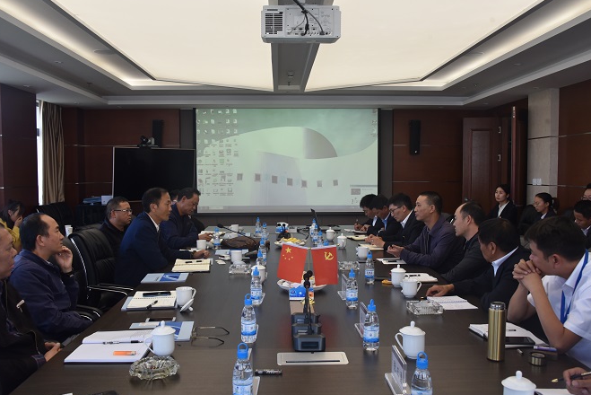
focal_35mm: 34
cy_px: 200
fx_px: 558
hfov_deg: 55.8
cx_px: 300
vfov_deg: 38.9
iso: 1600
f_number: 8
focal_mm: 32
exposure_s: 1/250
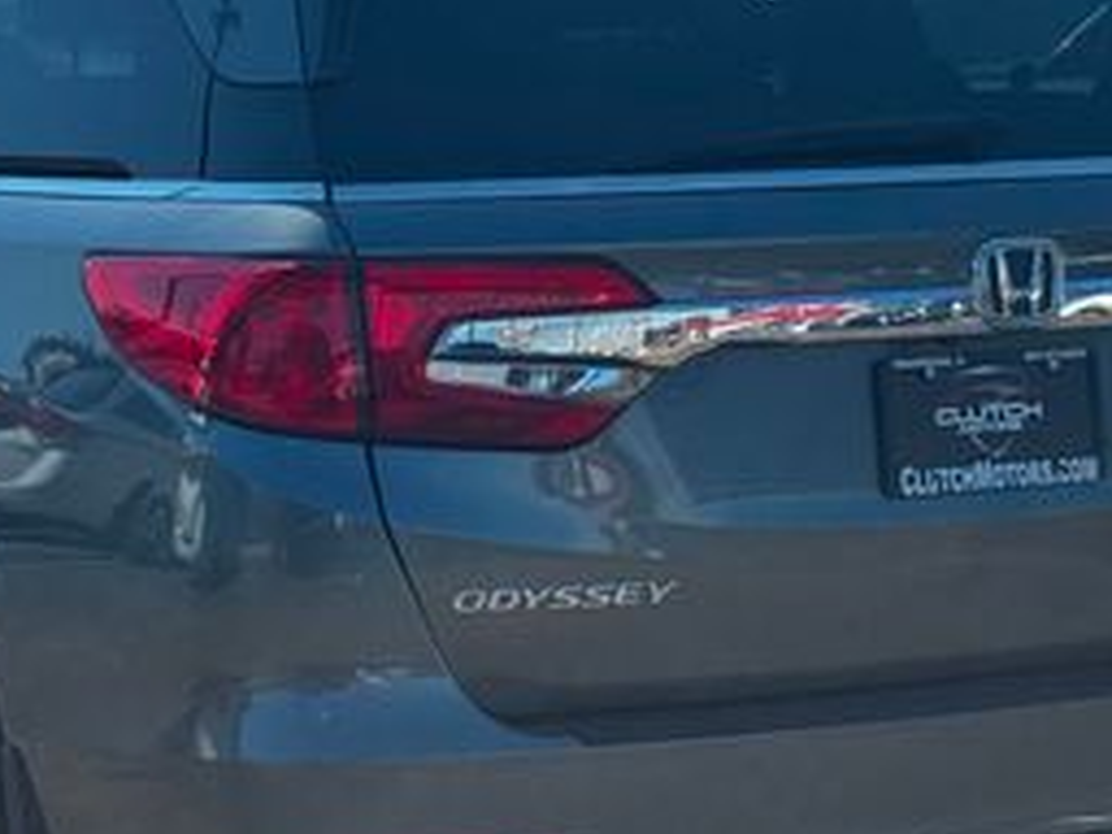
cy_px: 330
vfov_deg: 12.3
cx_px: 426
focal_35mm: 120
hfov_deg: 16.4
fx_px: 3855
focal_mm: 6.76
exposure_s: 1/2717
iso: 64
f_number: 1.78
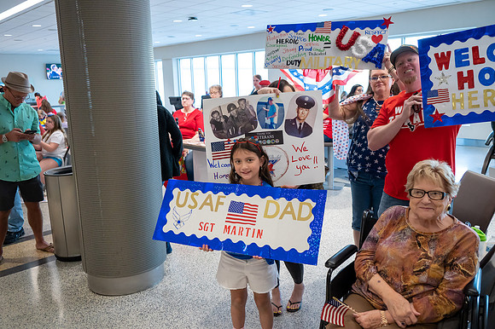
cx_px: 248
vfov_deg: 41.7
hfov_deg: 59.5
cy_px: 164
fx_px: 433
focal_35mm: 32
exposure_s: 1/200
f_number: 4.8
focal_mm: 31.5
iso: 5600
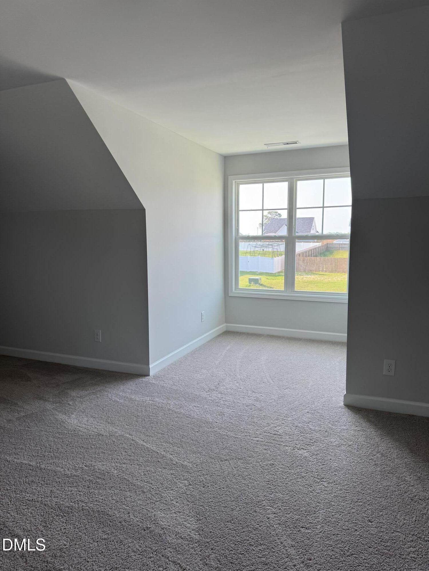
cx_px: 214
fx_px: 397
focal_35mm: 24
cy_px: 286
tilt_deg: -6.8
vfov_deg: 71.6
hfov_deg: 56.8
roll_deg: +0.9
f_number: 1.78
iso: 50
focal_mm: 6.76
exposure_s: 1/121
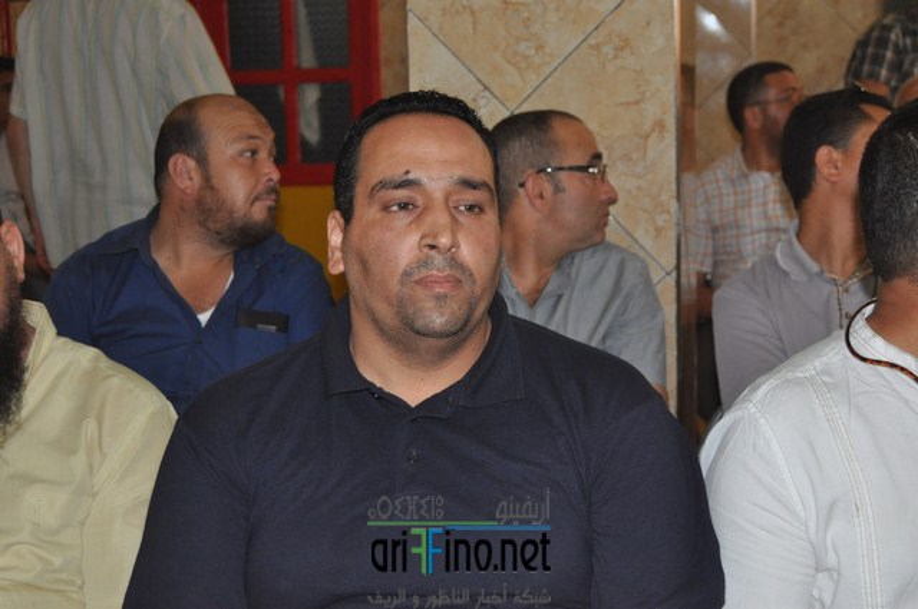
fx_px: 1604
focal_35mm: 63
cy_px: 304
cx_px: 459
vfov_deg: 21.5
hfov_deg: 31.9
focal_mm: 42
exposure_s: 1/60
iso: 800
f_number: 5
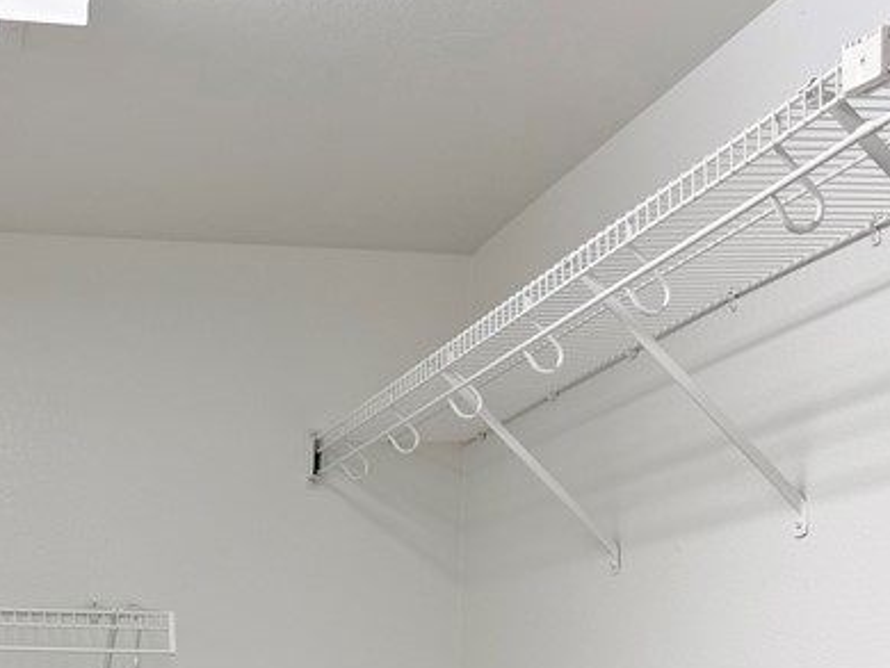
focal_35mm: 63
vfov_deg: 21.6
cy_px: 812
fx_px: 1621
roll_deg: -0.7
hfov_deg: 29.9
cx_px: 160
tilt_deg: -2.9
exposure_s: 1/128
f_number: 1.78
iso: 50
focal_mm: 6.76
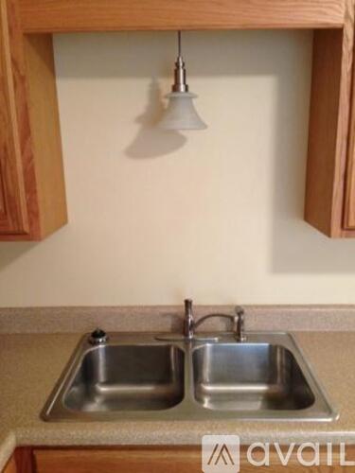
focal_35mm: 33
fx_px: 451
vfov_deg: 55.4
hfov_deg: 42.9
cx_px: 178
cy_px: 236
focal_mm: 4.13
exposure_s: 1/20
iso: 250
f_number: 2.4
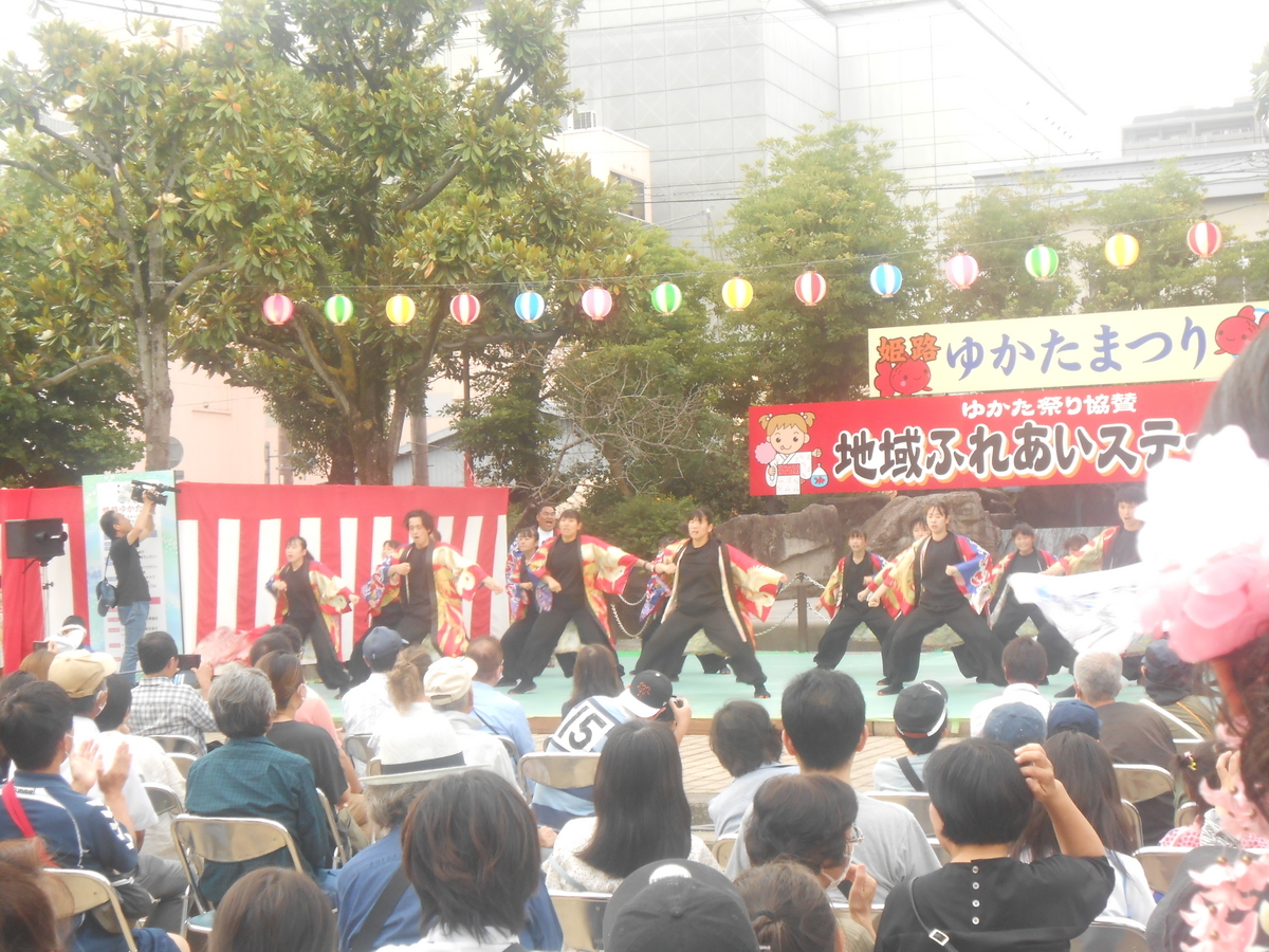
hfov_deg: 30.7
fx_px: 2310
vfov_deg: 23.3
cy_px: 476
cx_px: 634
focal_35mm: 63
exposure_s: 1/60
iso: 200
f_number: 5.6
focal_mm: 11.3
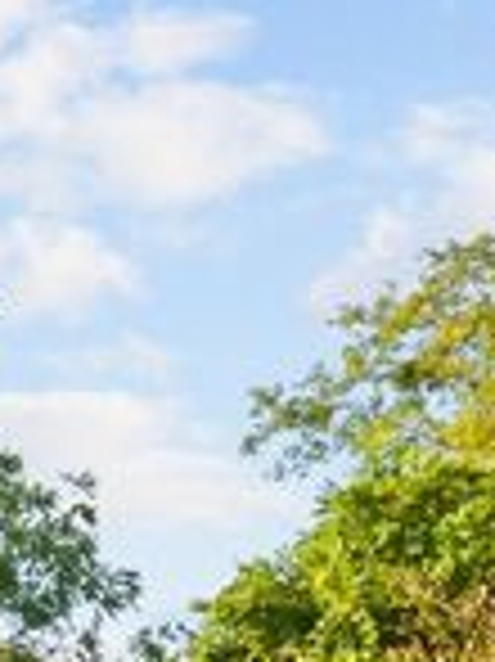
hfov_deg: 10.7
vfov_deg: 18.2
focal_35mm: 94
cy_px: 1031
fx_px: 1795
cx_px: -986
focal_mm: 14
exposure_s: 1/160
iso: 160
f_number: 2.8
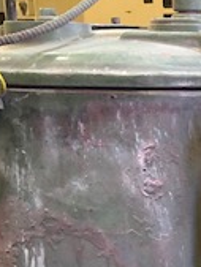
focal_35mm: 106
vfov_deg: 17.0
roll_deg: -1.1
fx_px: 820
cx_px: 305
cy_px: 381
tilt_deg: -20.9
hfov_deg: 13.2
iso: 100
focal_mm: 4
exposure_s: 1/13
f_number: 1.8
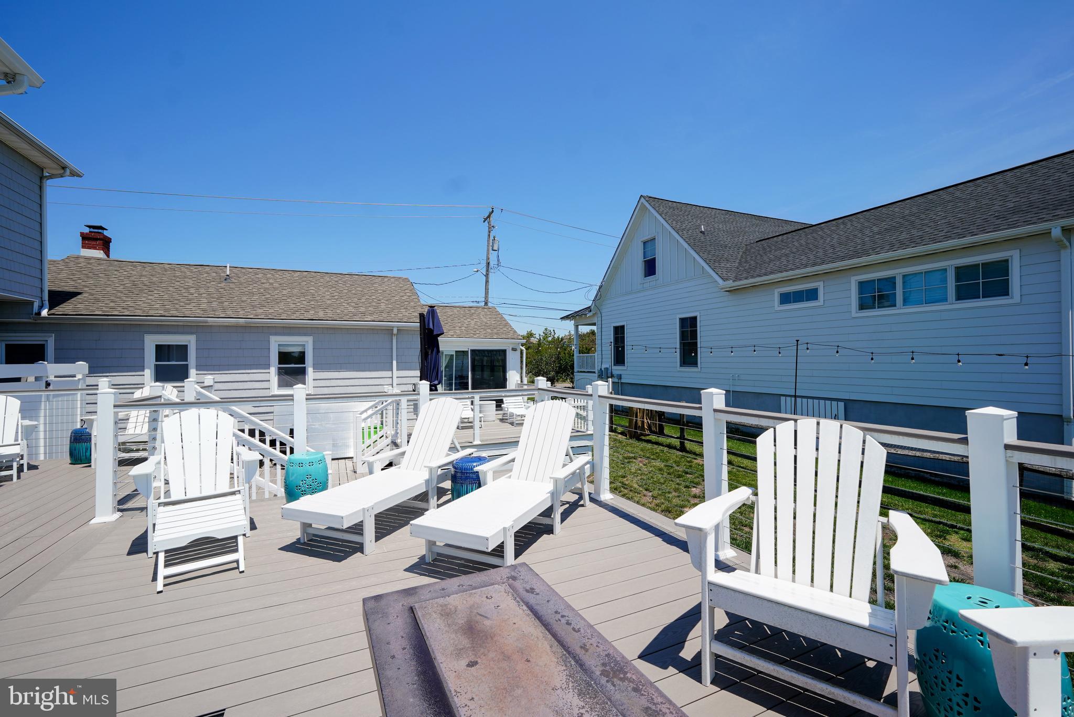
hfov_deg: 100.4
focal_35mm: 15
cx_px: 537
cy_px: 358
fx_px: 448
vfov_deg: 77.3
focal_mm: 10
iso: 100
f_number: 8
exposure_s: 1/320
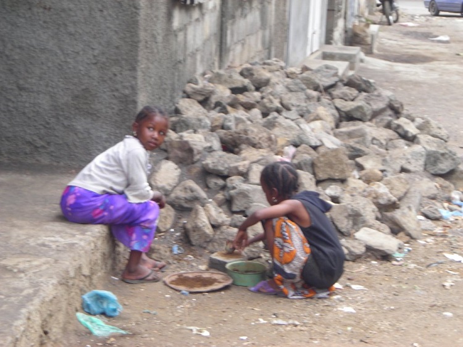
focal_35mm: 116
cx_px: 232
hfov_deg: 17.0
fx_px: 1551
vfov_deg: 12.8
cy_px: 174
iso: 75
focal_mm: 19.2
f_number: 5.3
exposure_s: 1/30
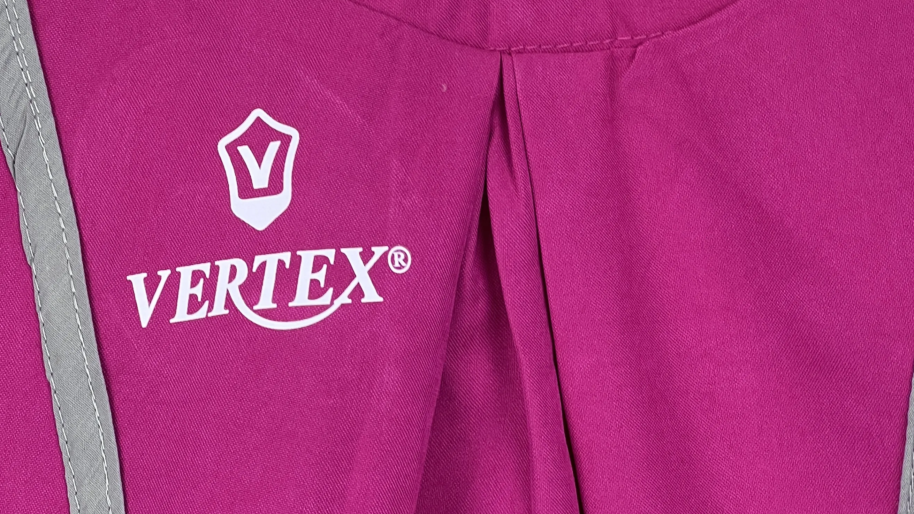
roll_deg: -0.2
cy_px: 59
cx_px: 515
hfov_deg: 16.6
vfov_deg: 9.4
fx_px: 3126
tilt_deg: +6.3
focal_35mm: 129
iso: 64
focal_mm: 9
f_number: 2.8
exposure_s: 1/100
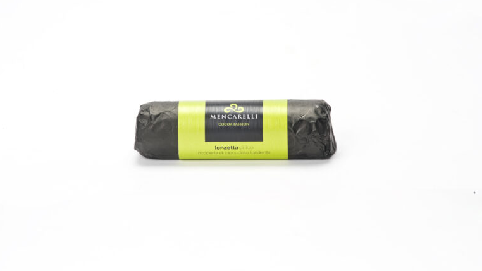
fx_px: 1956
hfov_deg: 14.0
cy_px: 114
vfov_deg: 7.9
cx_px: 240
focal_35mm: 153
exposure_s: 1/80
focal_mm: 145
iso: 160
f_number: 22
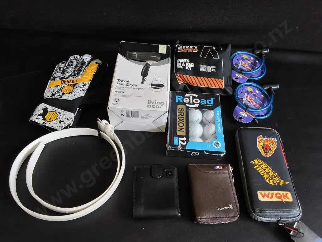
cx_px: 161
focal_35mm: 27
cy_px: 121
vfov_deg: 51.4
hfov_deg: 65.3
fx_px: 251
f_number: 2
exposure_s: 1/100
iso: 100
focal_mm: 2.87
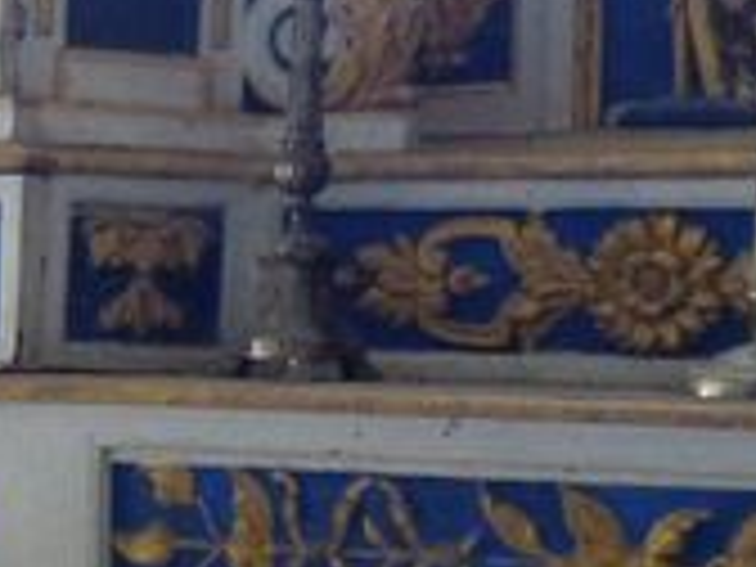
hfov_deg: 13.6
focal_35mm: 139
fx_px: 3036
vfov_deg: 10.6
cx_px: -254
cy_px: 536
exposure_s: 1/60
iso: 400
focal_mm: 4.5
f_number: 2.8
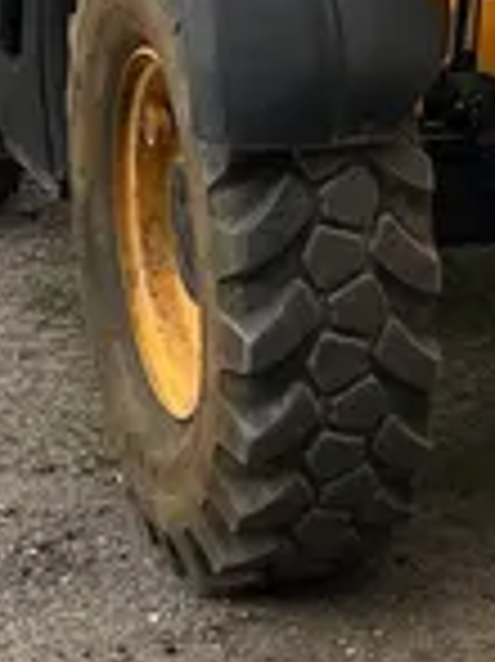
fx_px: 2482
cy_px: 47
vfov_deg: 15.0
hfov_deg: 11.0
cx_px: 729
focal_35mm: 130
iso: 50
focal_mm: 5.1
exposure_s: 1/529
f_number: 1.6
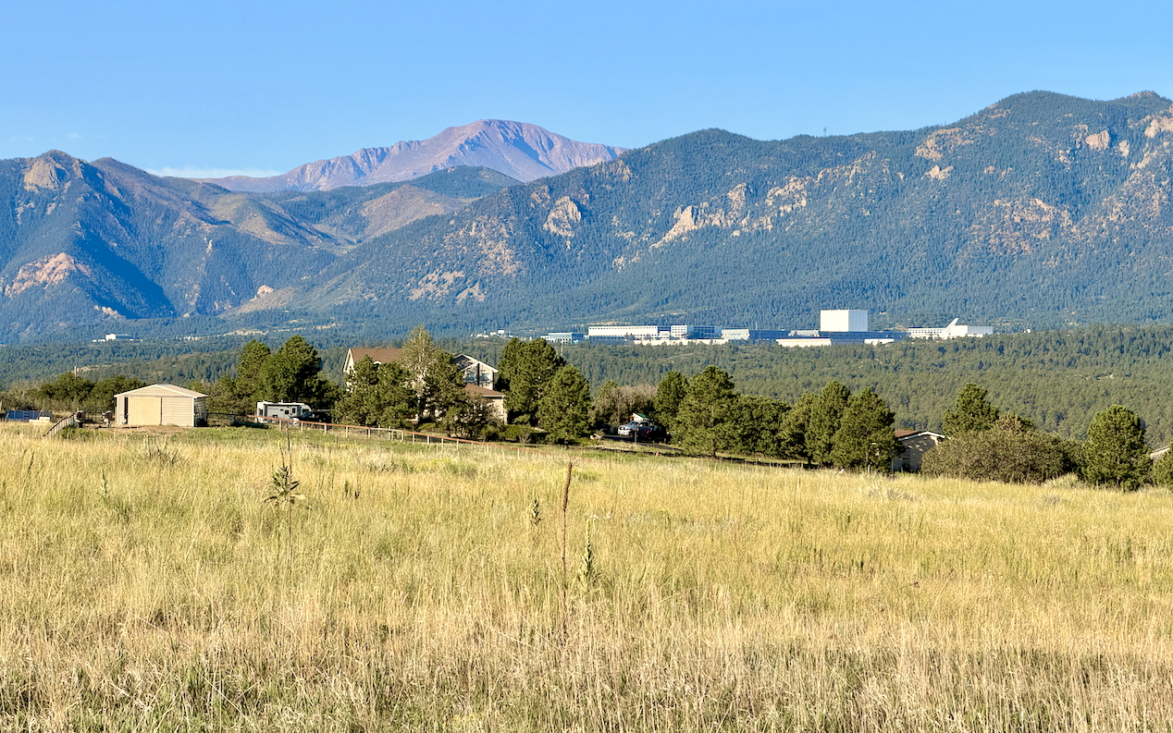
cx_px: 586
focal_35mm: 107
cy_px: 424
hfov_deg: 19.5
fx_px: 3421
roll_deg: +0.1
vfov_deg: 12.2
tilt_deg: -0.5
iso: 32
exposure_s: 1/638
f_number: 2.8
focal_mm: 16.89
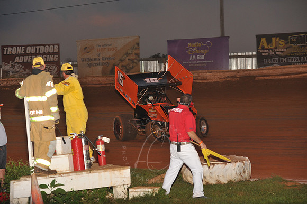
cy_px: 102
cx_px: 154
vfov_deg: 9.5
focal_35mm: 145
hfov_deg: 14.2
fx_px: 1236
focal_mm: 145
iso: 1000
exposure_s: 1/320
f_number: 6.3
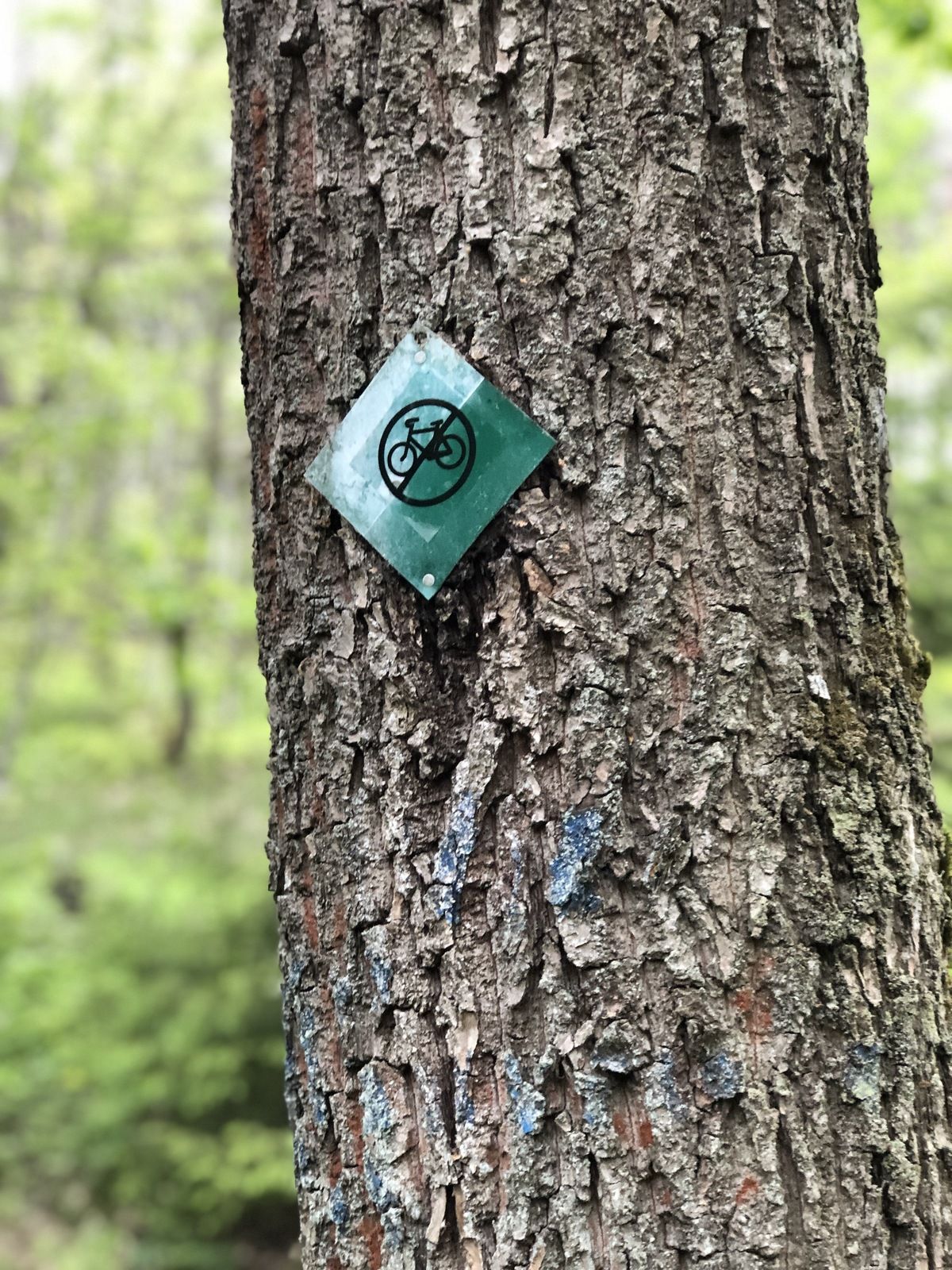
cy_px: 635
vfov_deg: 33.8
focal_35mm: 57
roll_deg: -1.8
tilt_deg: +8.6
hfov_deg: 25.7
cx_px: 476
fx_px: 2090
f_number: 2.8
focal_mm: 6.6
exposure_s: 1/30
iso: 320
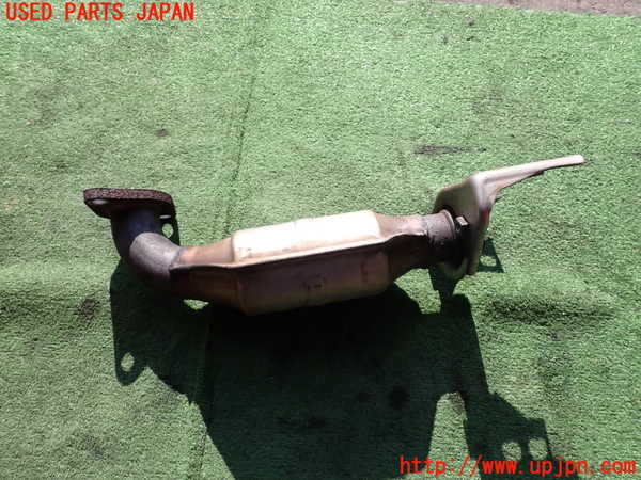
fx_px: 463
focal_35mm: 25
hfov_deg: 69.4
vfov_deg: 54.9
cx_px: 320
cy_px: 240
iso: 100
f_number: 2.8
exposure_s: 1/800
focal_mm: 4.5
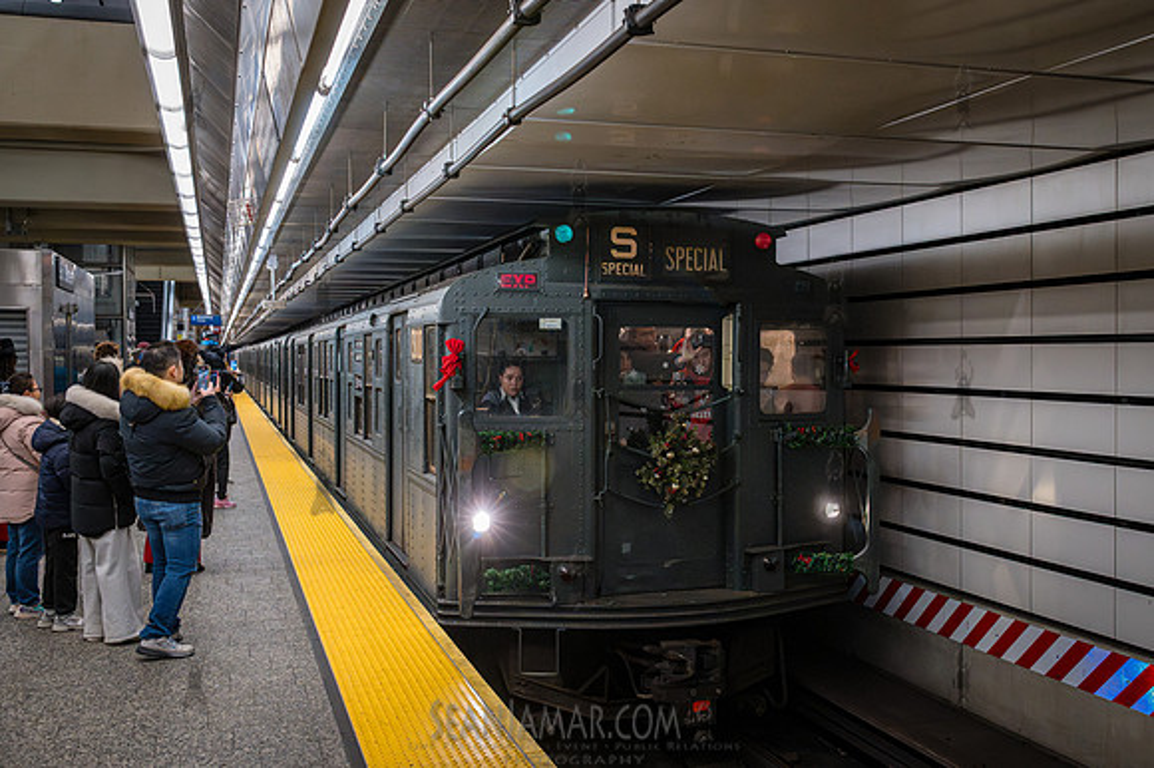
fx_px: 1155
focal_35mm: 36
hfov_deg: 53.1
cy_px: 384
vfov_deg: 36.8
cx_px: 577
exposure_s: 1/500
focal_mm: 35
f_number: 5
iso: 10000
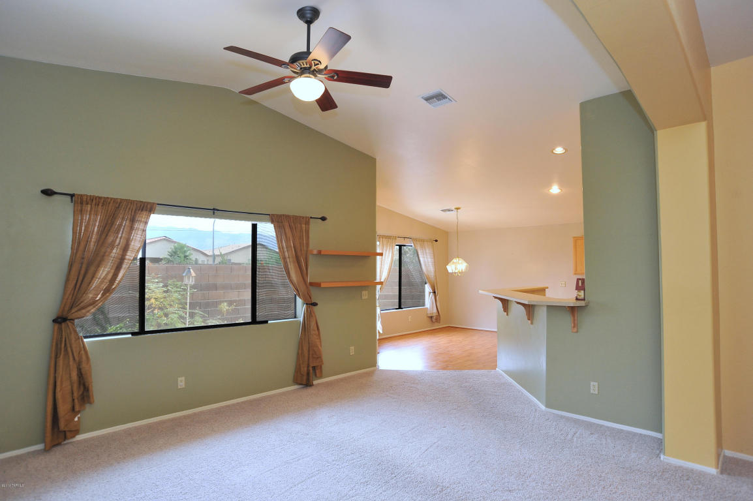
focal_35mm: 20
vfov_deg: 61.9
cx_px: 376
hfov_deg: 84.0
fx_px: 418
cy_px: 250
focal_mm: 20
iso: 1000
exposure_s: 1/40
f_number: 7.1
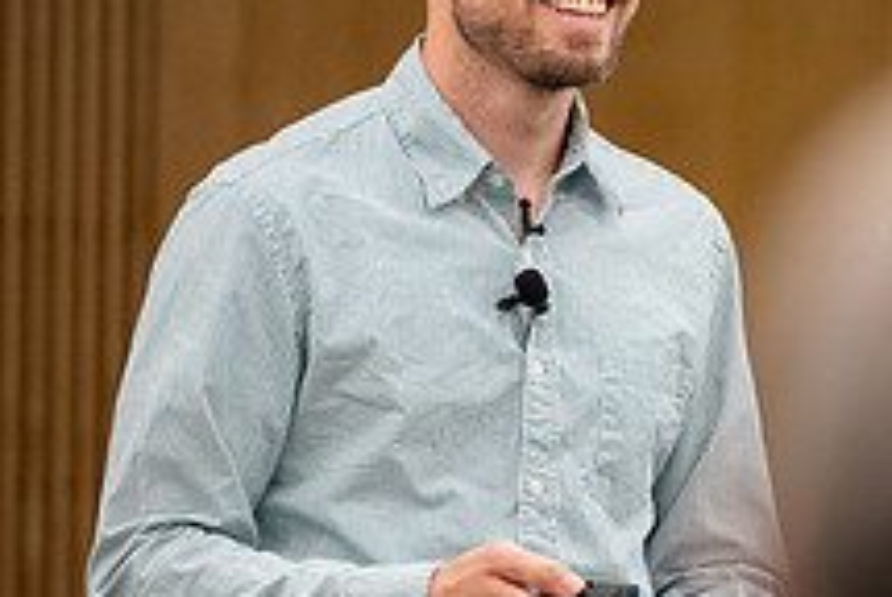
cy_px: 301
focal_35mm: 542
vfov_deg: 2.5
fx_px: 13448
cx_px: 1142
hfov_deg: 3.8
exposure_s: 1/250
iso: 2000
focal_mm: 200
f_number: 2.8
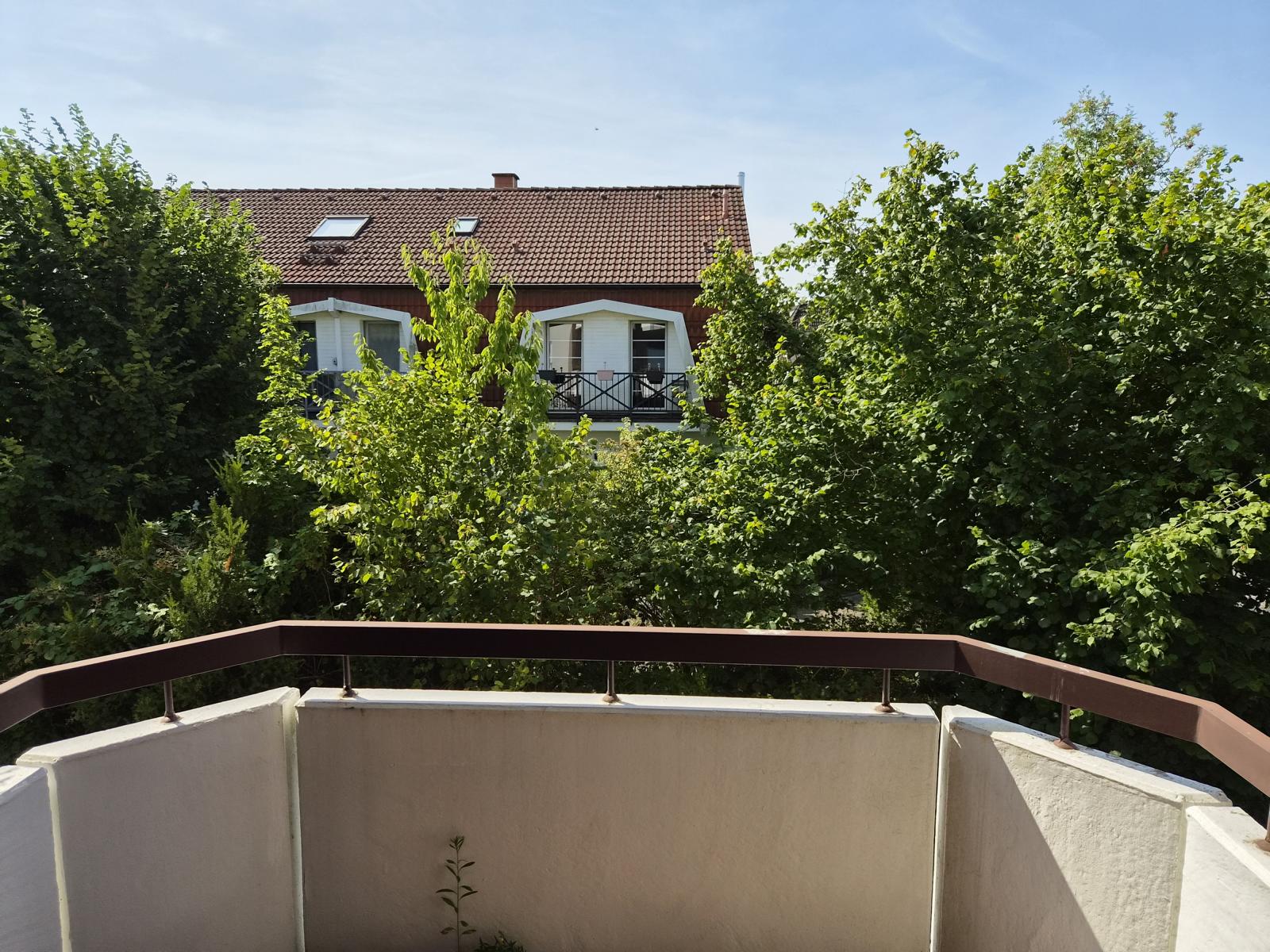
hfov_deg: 73.9
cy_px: 476
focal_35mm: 23
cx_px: 635
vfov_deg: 58.9
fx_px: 844
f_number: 1.8
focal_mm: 5.4
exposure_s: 1/5824
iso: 80
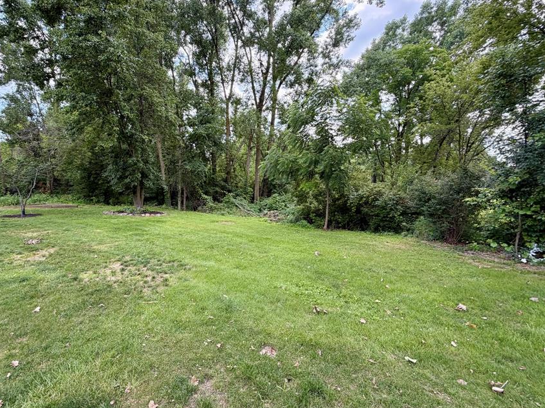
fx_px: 268
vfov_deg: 74.7
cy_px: 207
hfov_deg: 90.5
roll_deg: -1.6
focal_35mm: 17
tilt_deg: -5.1
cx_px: 237
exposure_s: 1/161
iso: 50
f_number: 2.2
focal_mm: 2.22
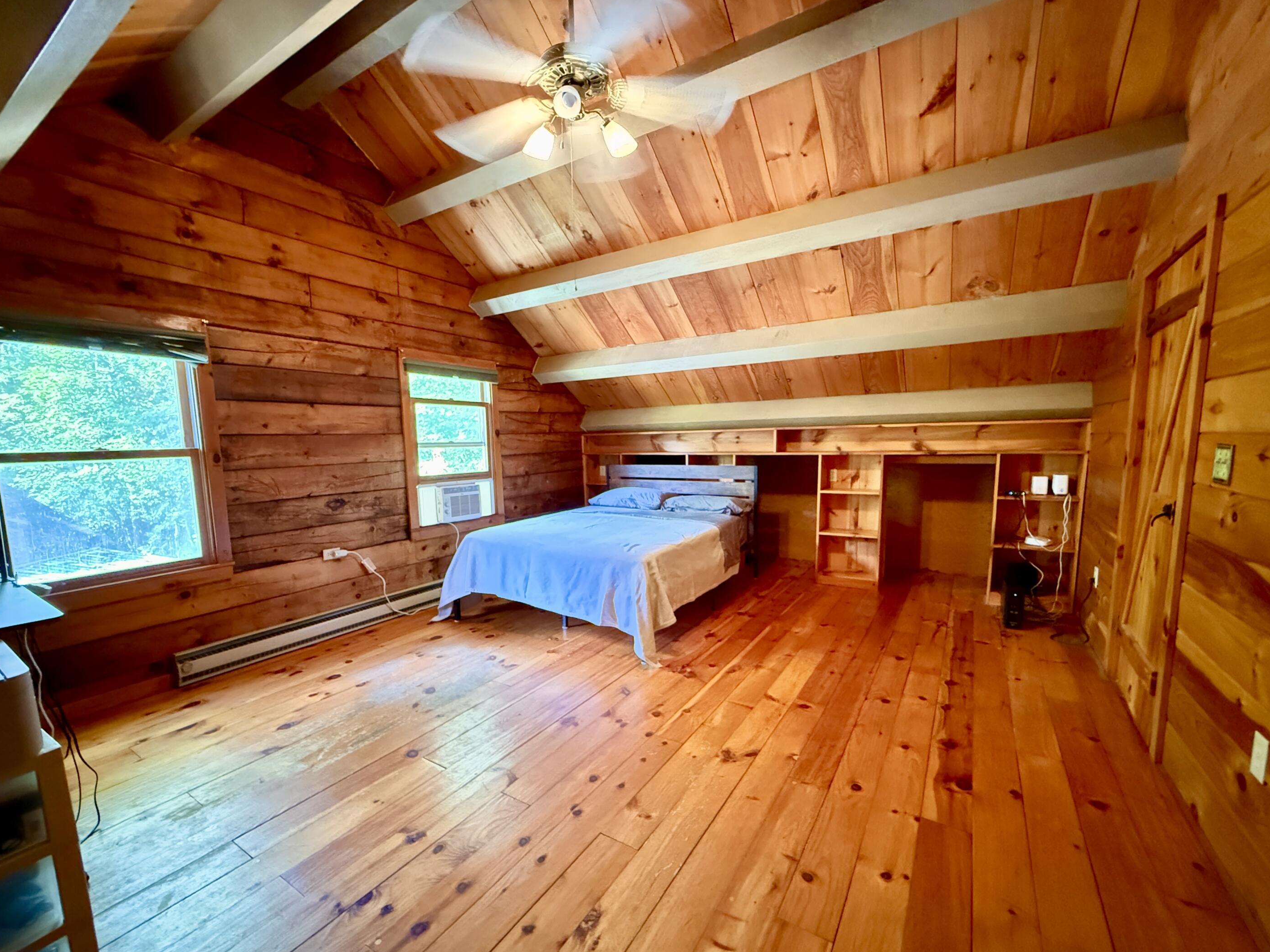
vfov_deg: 81.6
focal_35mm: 15
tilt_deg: -6.0
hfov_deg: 98.1
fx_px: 550
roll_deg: +1.4
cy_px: 507
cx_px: 617
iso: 2500
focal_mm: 2.22
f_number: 2.2
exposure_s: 1/30
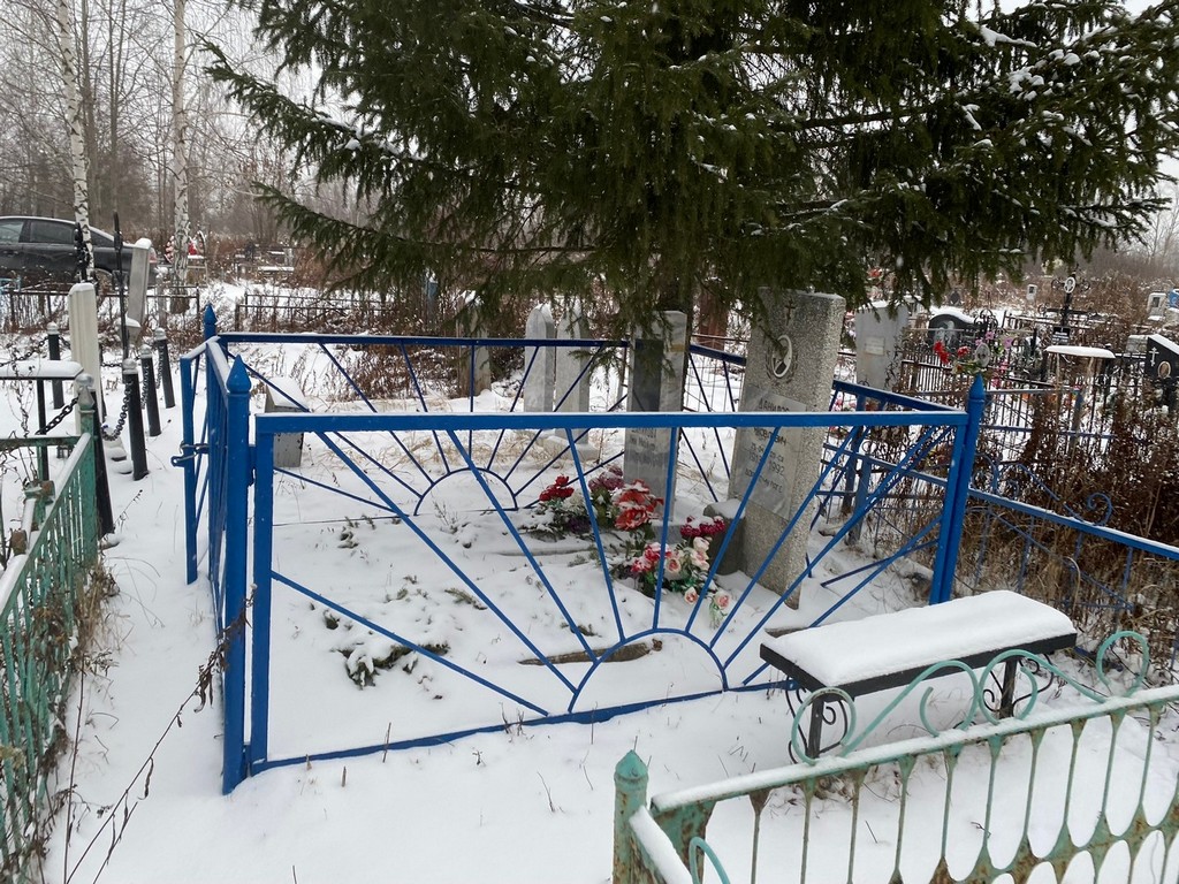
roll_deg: -3.0
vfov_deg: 53.1
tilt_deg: -9.6
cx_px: 590
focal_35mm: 26
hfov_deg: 67.3
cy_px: 442
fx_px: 886
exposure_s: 1/122
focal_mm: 4.25
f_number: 1.8
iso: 50
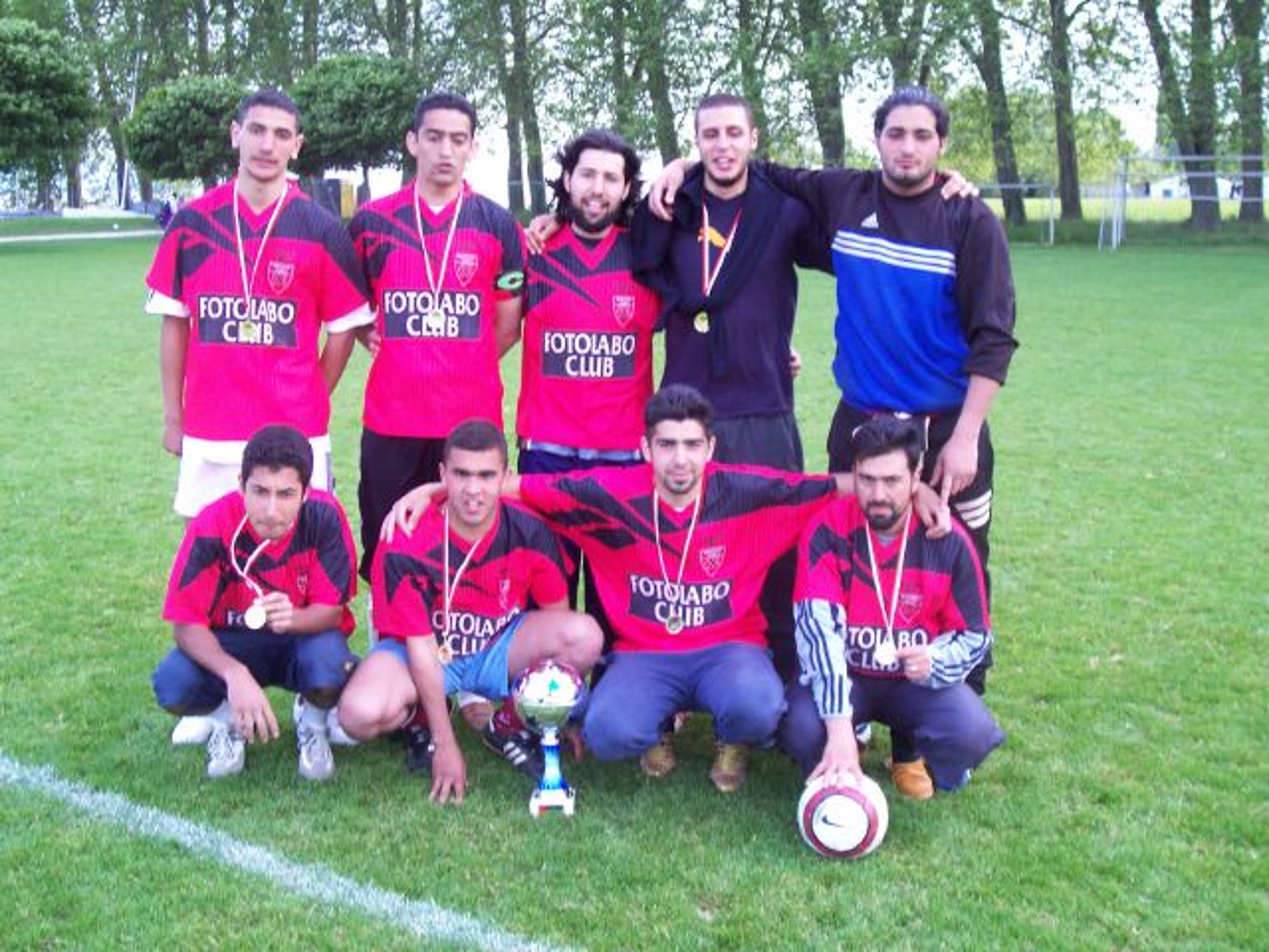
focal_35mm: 42
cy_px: 476
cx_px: 634
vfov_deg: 34.3
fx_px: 1540
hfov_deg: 44.8
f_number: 2.9
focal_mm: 7
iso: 80
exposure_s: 1/81.3
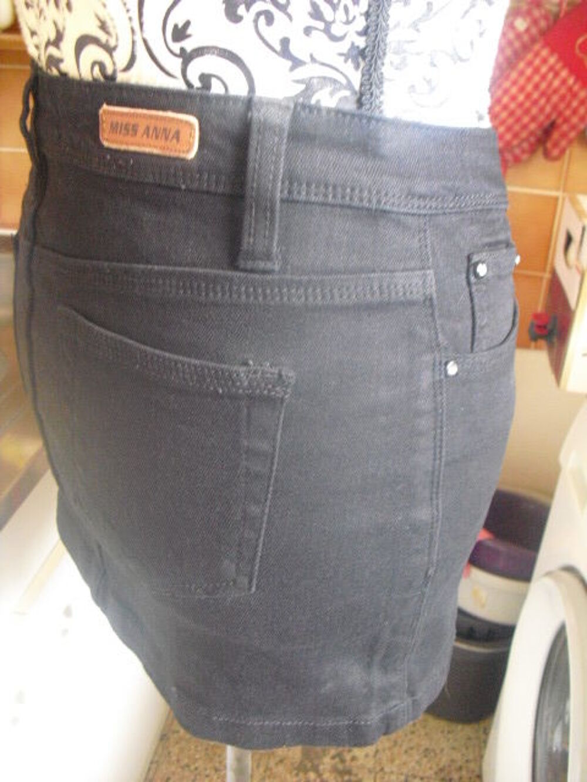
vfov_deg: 51.4
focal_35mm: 36
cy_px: 391
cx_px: 294
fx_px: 814
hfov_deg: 39.7
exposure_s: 1/13
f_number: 3.1
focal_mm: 6.3
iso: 800
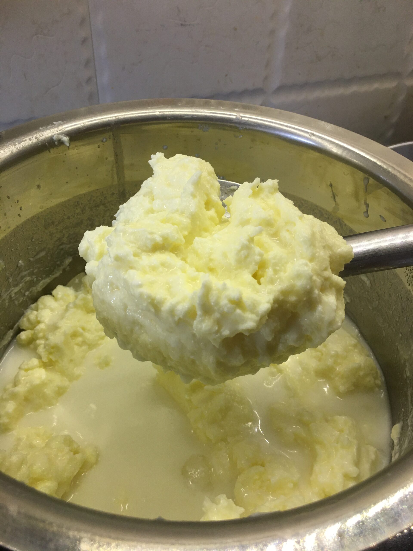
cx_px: 206
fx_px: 461
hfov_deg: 48.2
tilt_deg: -41.9
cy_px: 276
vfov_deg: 61.7
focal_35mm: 29
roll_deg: -3.8
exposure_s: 1/33
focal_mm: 4.15
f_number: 2.2
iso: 64
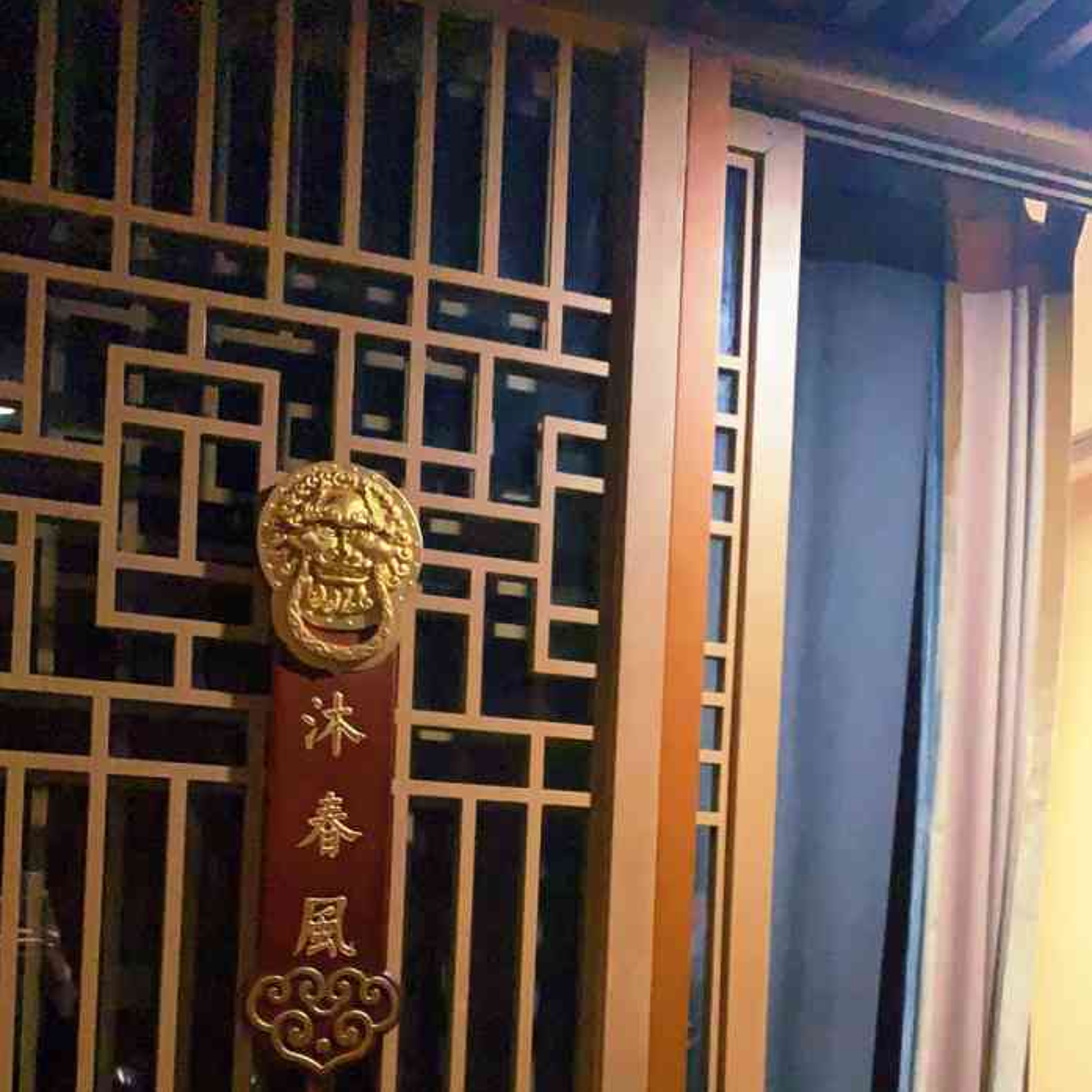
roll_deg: -1.9
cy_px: 678
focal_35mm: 71
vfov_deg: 24.3
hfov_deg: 24.3
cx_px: 547
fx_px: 2534
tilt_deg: +0.8
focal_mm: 4.25
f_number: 1.8
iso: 1600
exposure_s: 1/50
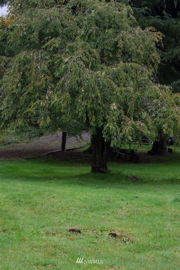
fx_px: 619
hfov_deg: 16.6
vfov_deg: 24.6
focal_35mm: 82
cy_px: 135
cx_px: 90
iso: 250
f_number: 5.6
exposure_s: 1/125
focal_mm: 55
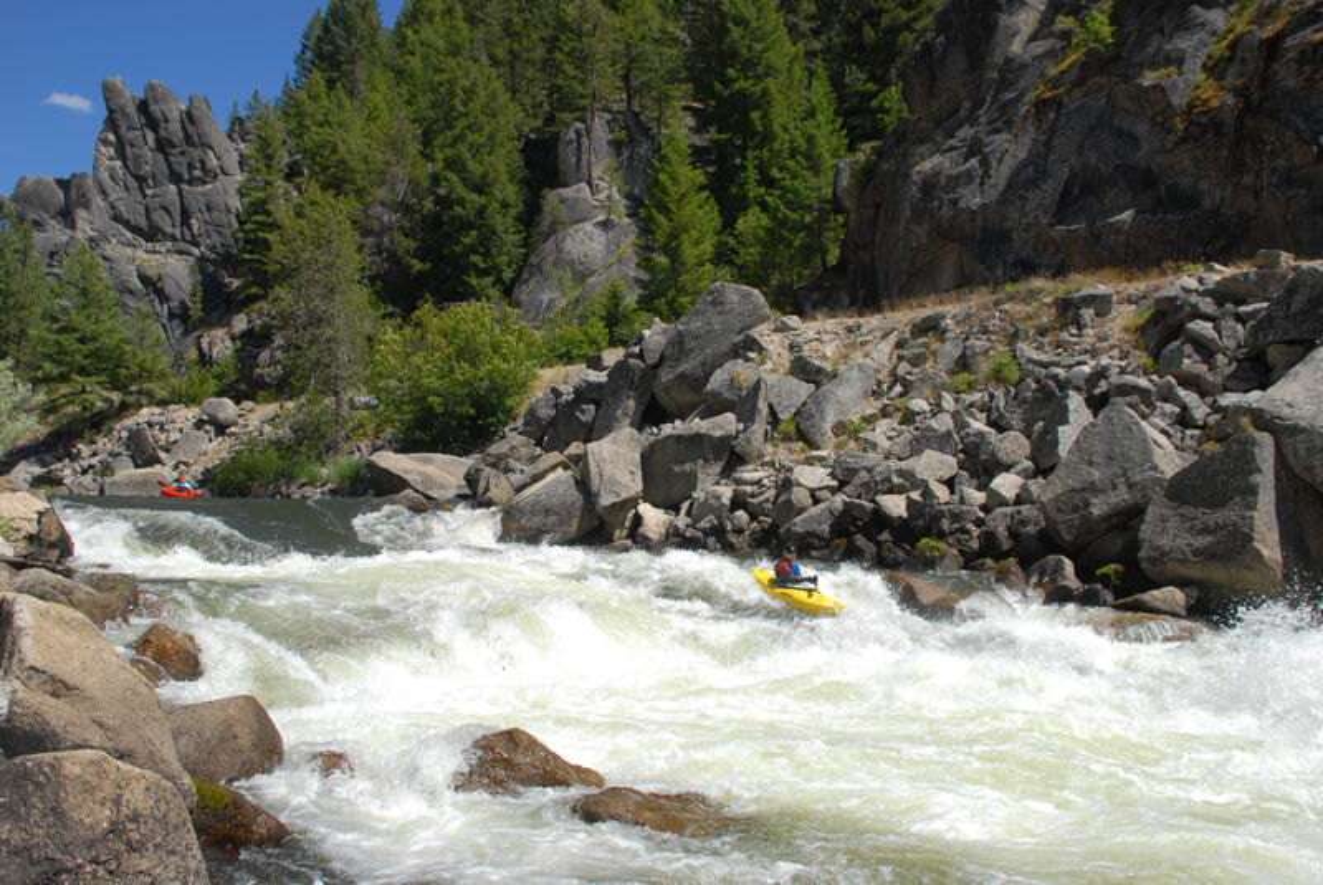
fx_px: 1103
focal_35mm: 30
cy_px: 442
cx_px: 662
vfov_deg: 43.7
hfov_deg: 61.9
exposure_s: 1/500
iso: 200
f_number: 6.3
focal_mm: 20
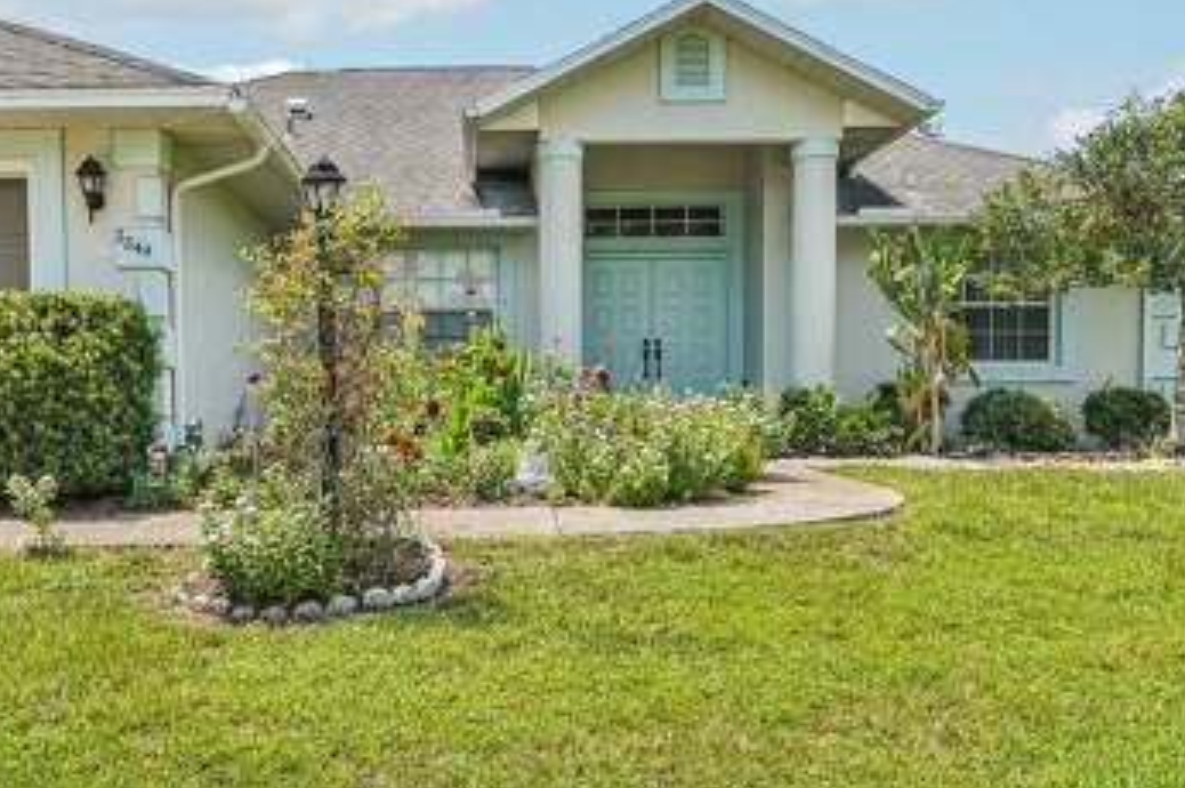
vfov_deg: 35.8
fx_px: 1217
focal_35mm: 37
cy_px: 461
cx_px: 452
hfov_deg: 51.4
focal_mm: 16
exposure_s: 1/125
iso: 50
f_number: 8
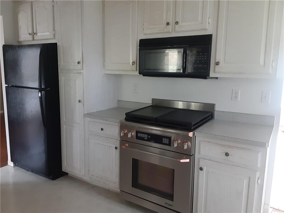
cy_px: 106
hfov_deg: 65.3
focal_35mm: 27
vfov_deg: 51.4
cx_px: 142
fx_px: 222
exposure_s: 1/24
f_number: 1.9
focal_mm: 2.91
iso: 400
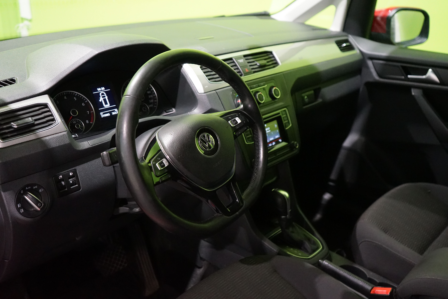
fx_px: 448
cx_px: 224
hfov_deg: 53.1
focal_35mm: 36
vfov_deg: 36.9
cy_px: 150
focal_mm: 36
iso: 6400
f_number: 4
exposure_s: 1/80
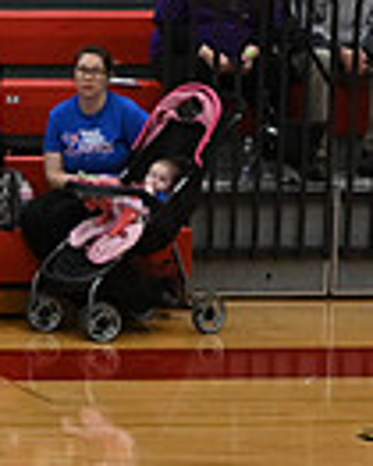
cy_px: 567
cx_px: -654
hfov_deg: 3.5
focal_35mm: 437
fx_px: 6023
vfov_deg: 4.4
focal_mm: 70
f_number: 4
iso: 3200
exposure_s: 1/400
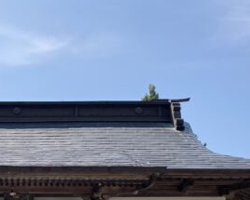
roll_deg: -0.6
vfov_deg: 21.2
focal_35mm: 69
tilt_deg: +12.2
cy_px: 210
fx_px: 510
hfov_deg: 26.4
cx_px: 12
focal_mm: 3.99
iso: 20
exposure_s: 1/1600
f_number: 1.8
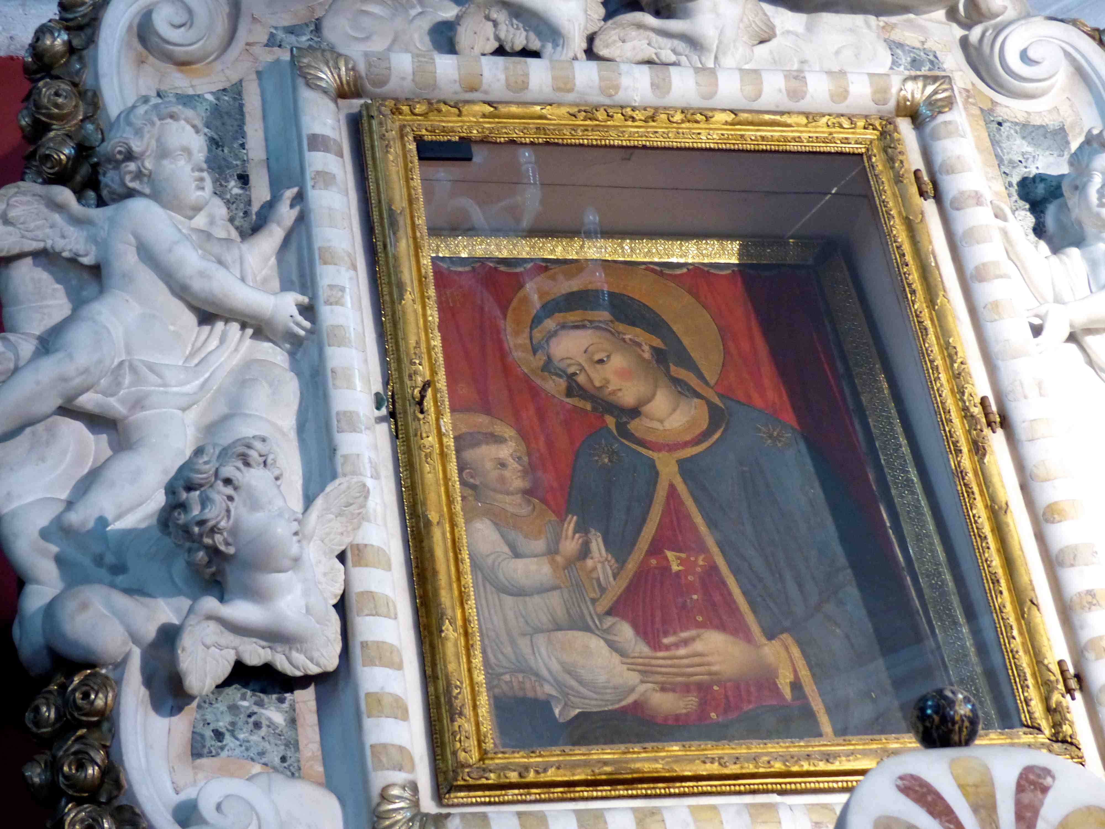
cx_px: 552
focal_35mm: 76
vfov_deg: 19.4
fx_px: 2426
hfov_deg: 25.7
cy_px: 414
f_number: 2.8
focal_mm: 13
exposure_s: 1/20
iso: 400
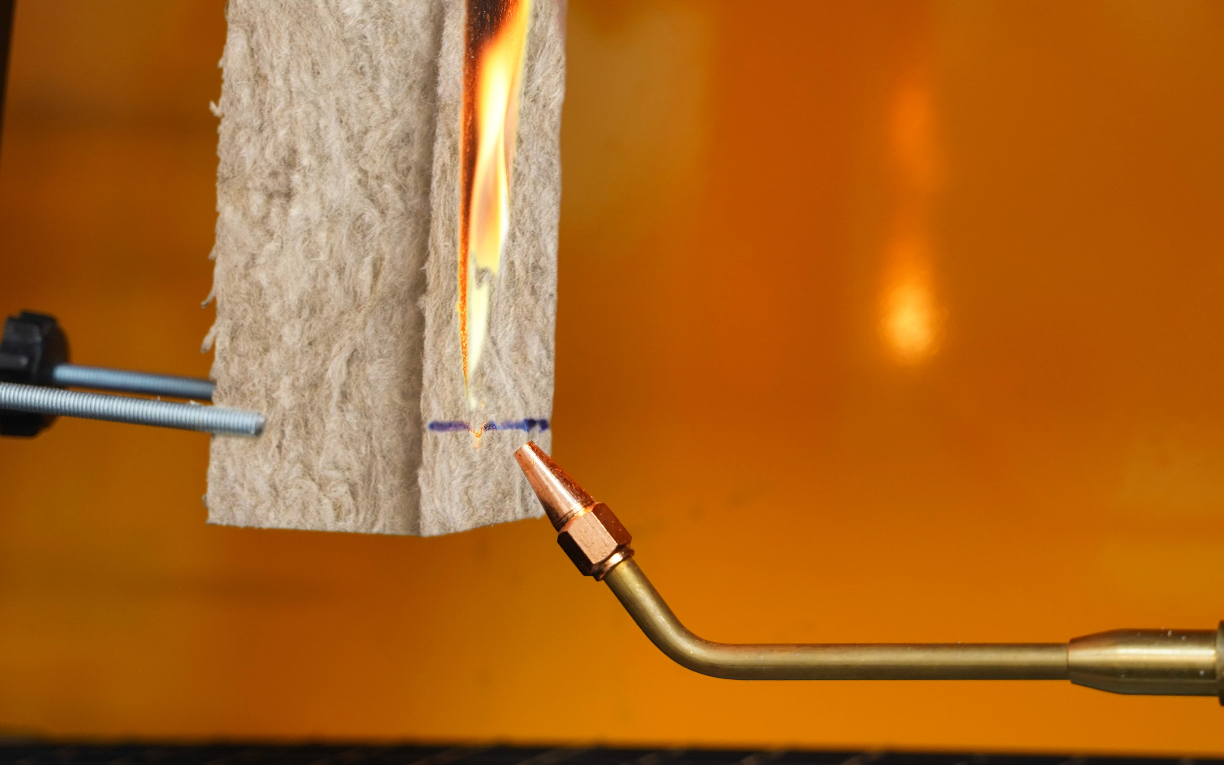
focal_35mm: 128
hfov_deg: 16.3
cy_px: 340
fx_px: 4270
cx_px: 623
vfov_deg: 10.2
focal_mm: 75
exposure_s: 1/100
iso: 1000
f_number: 3.5
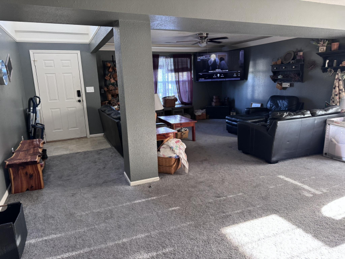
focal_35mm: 24
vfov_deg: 56.8
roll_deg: +1.9
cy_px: 130
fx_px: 239
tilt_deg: -12.2
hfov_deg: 71.6
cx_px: 172
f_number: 1.78
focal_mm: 6.76
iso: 400
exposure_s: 1/60
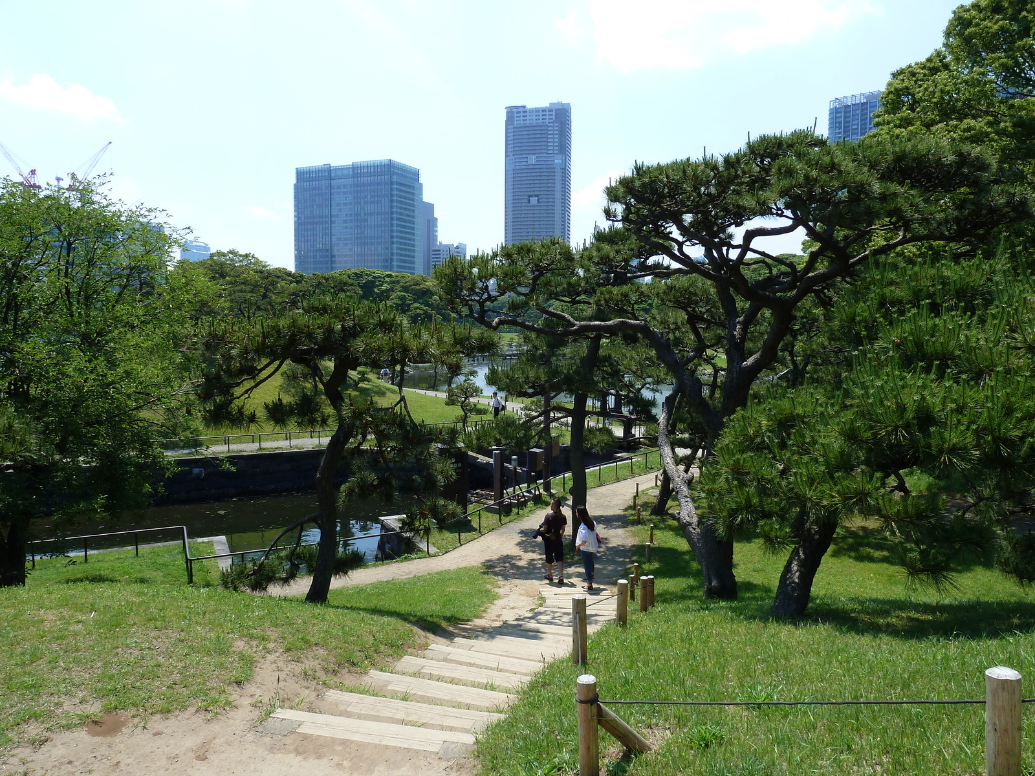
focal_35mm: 25
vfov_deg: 54.9
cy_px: 388
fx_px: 747
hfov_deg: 69.4
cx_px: 518
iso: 80
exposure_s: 1/400
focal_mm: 4.1
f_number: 4
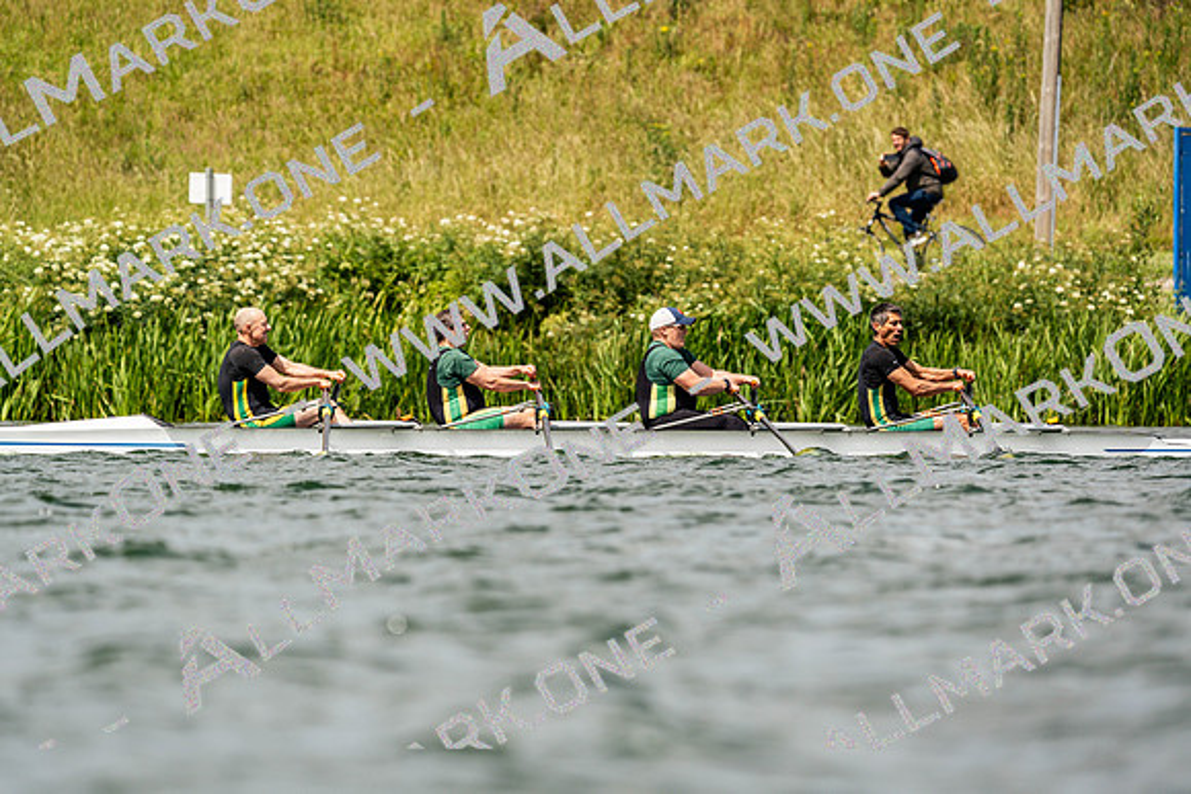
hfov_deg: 5.1
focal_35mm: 407
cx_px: 596
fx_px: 13467
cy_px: 397
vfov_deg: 3.4
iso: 250
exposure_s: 1/2000
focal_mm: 407
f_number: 6.3
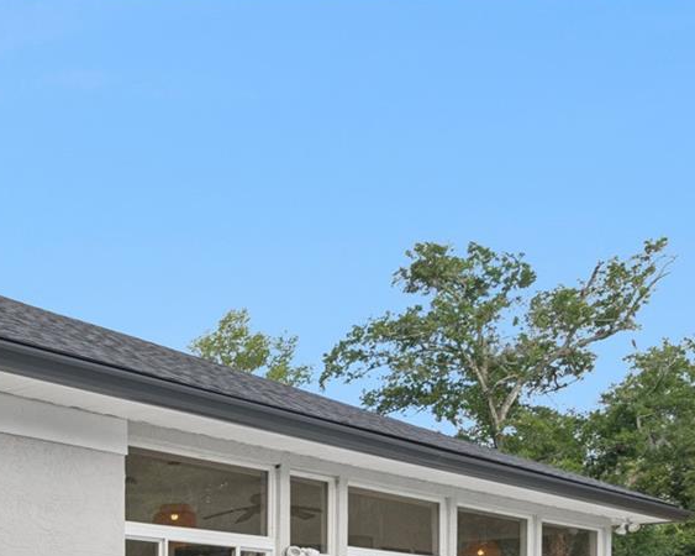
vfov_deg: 24.8
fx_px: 1151
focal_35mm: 56
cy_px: 649
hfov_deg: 27.1
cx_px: -253
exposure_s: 1/320
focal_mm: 21
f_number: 9
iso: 400
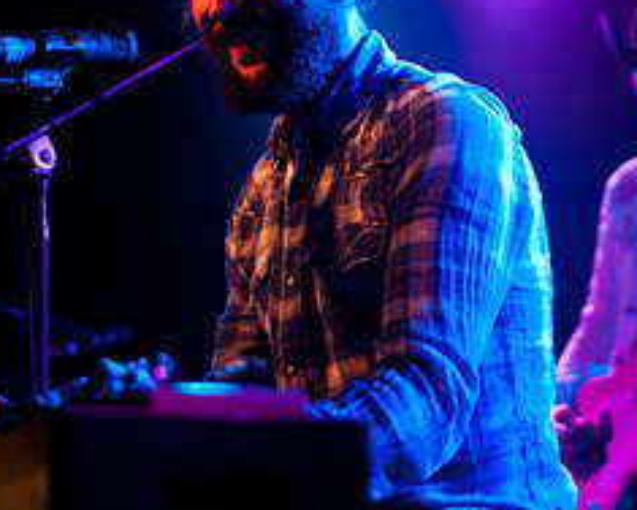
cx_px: 317
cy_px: 248
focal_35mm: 104
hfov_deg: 18.5
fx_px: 1961
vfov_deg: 14.8
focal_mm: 30
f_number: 1.8
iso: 1000
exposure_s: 1/60
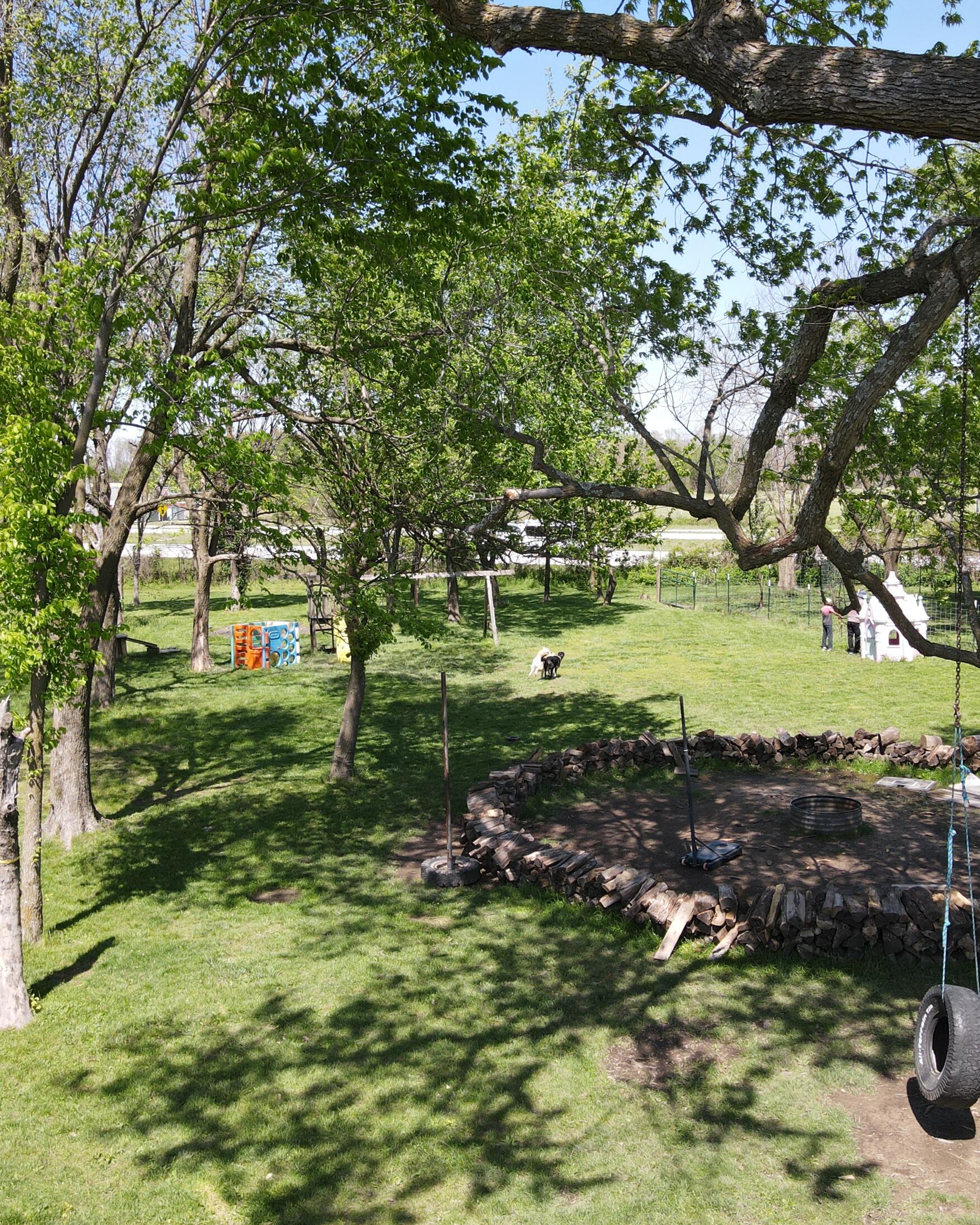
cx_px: 507
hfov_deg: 45.8
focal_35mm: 32
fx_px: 1160
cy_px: 600
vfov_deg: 55.7
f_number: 2.8
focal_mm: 4.5
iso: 100
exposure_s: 1/250
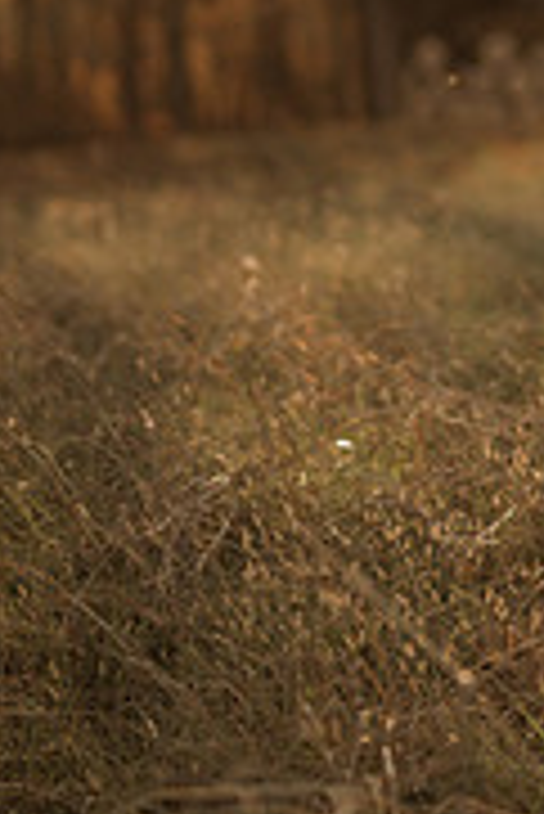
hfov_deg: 6.5
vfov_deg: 9.7
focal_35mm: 211
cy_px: 27
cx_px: 620
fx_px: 4773
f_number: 1.4
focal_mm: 85
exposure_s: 1/1600
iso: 200
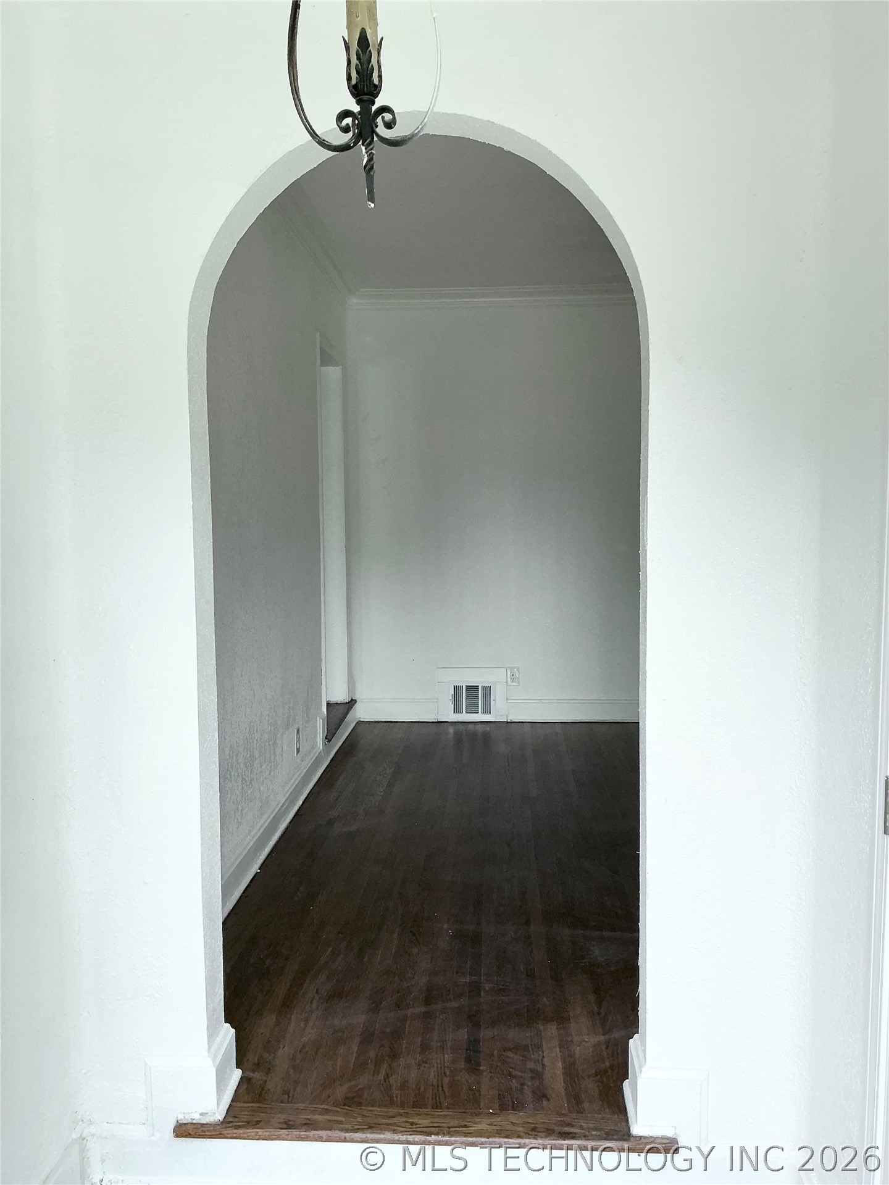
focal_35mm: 29
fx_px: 993
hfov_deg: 48.2
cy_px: 592
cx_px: 444
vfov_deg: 61.7
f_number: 1.8
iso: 50
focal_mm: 3
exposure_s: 1/60
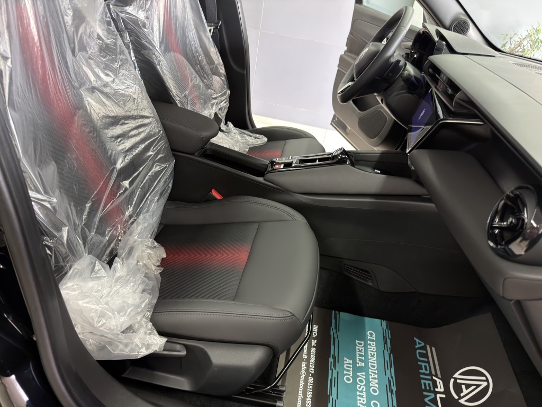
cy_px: 204
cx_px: 271
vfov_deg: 56.8
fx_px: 376
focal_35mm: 24
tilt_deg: -30.3
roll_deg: -9.2
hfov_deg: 71.6
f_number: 1.78
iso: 500
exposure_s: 1/25
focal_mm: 6.76
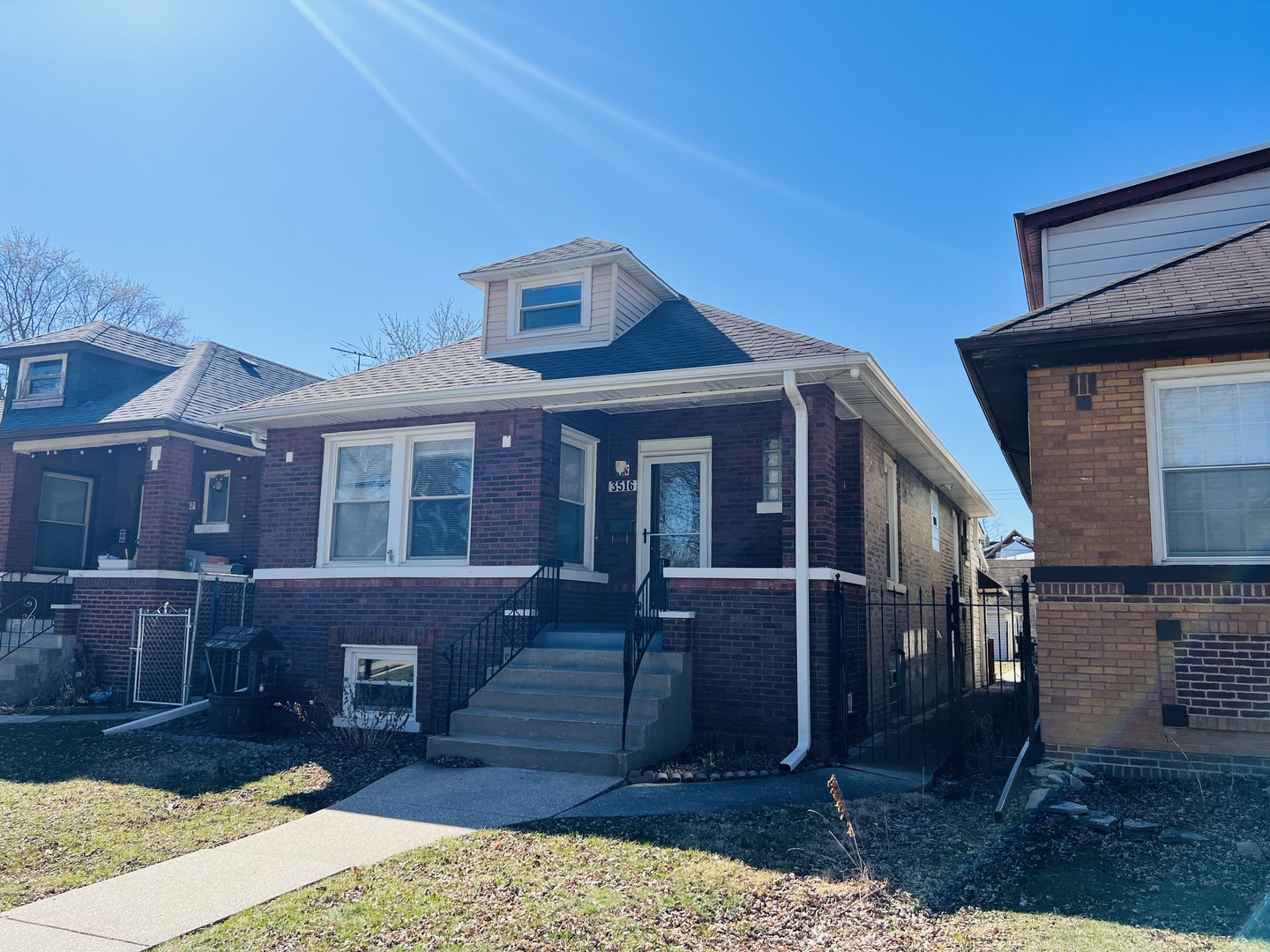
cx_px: 635
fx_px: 954
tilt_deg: +6.9
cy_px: 476
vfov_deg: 53.1
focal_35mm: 26
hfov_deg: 67.3
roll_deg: -1.3
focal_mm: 5.7
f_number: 1.5
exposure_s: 1/3968
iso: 50
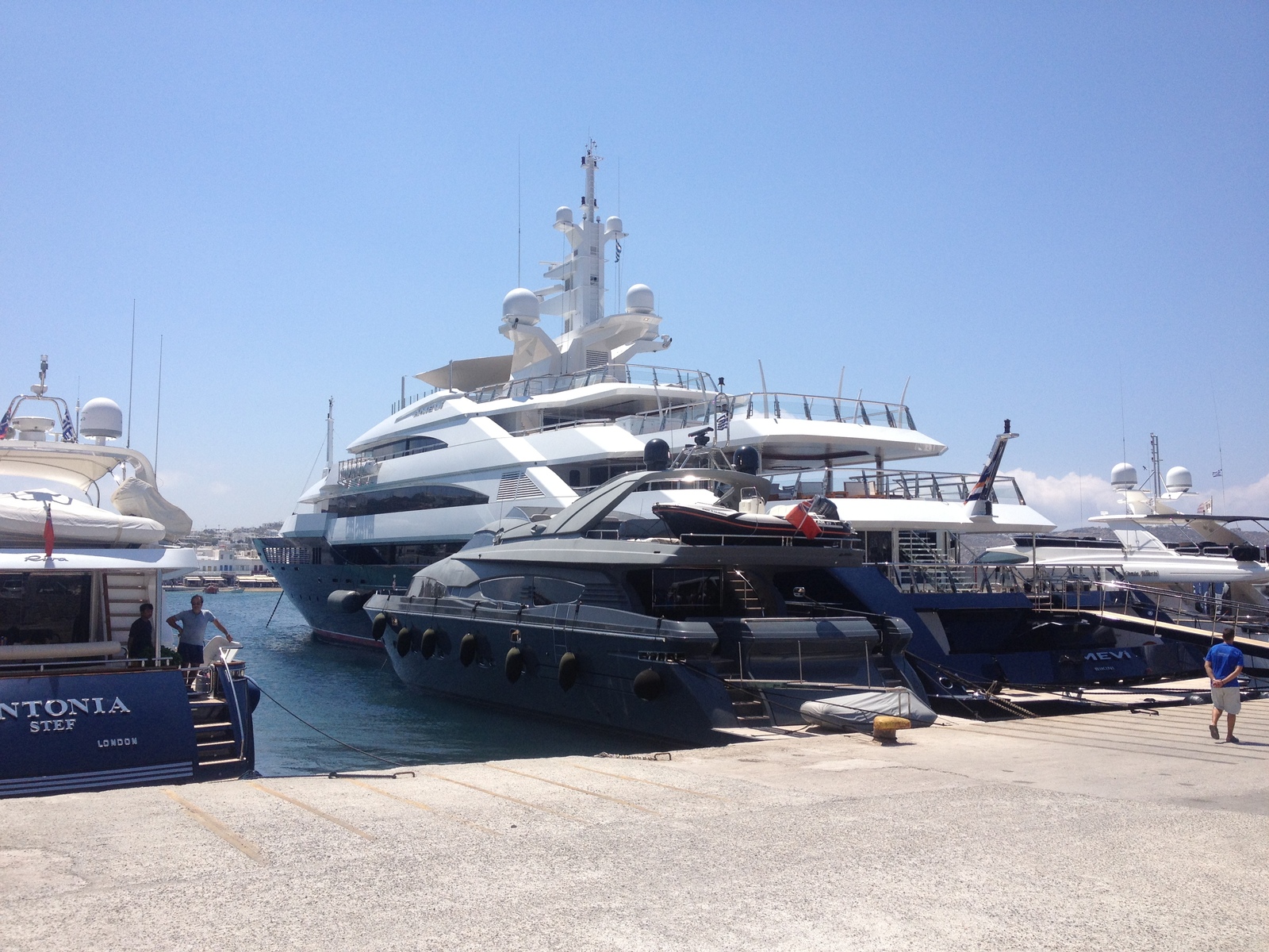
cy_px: 476
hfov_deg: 52.6
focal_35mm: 35
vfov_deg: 40.7
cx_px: 634
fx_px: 1283
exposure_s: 1/2404
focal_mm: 4.28
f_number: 2.4
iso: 50
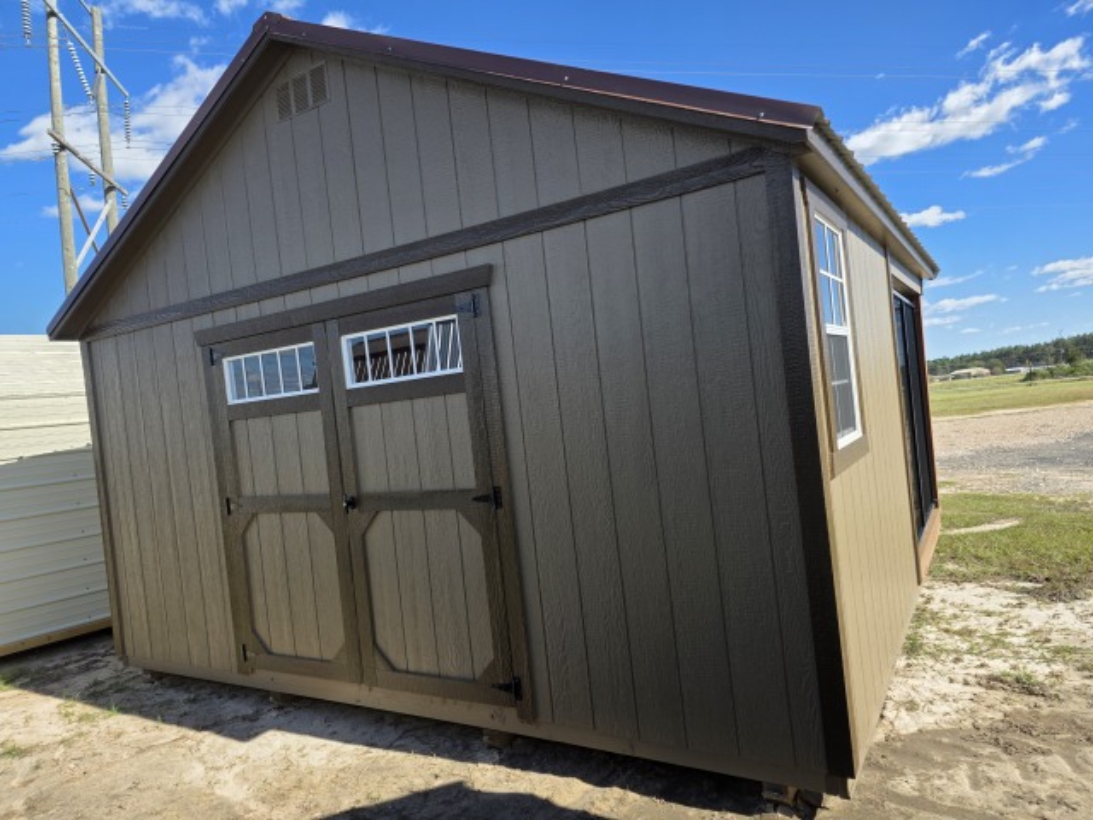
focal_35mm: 23
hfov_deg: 73.9
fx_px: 726
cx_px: 546
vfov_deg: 58.9
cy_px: 410
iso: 80
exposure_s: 1/3084
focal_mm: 6.3
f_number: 1.7
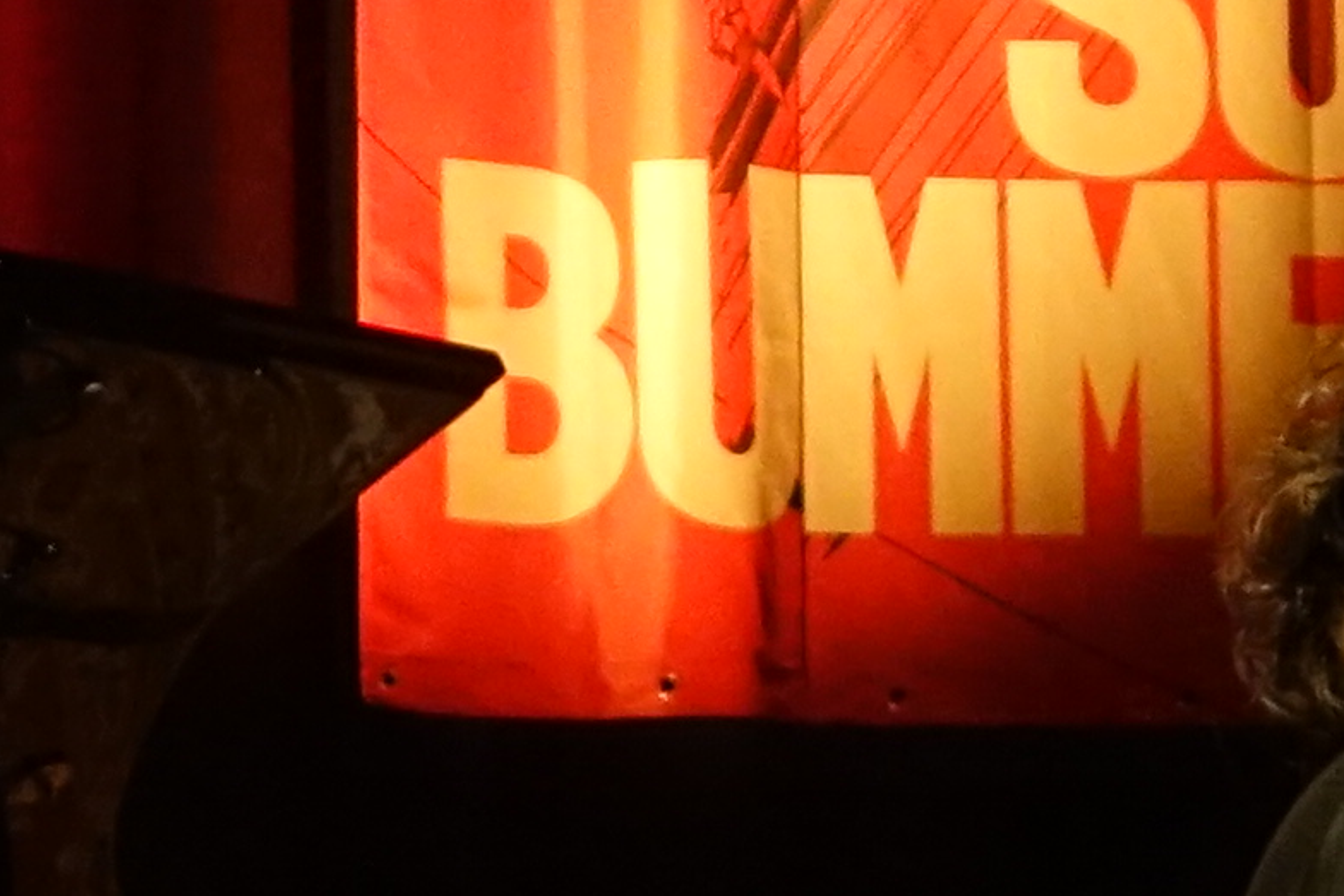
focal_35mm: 314
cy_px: 1427
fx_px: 11724
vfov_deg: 4.3
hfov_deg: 6.6
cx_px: 1142
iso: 1250
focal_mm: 16.43
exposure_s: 1/50
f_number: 3.2
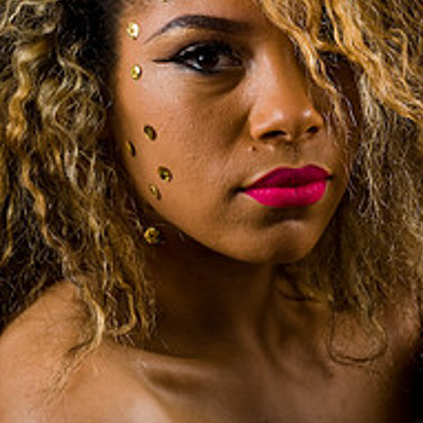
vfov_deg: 4.8
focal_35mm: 362
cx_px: 166
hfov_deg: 4.8
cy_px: 109
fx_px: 5005
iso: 200
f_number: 5.6
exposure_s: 1/125
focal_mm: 140
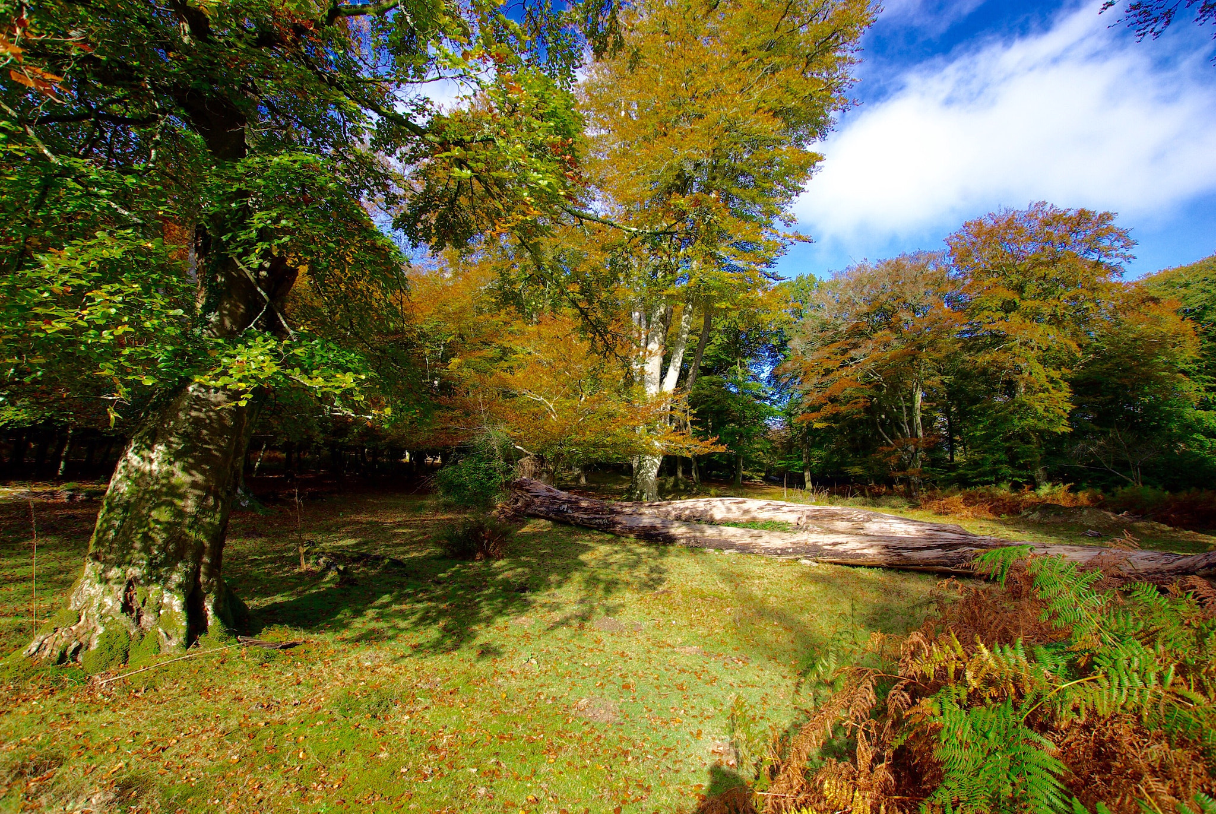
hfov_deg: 100.3
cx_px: 608
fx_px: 507
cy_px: 407
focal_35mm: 15
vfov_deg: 77.5
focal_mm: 10
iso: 100
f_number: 5.6
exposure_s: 1/125
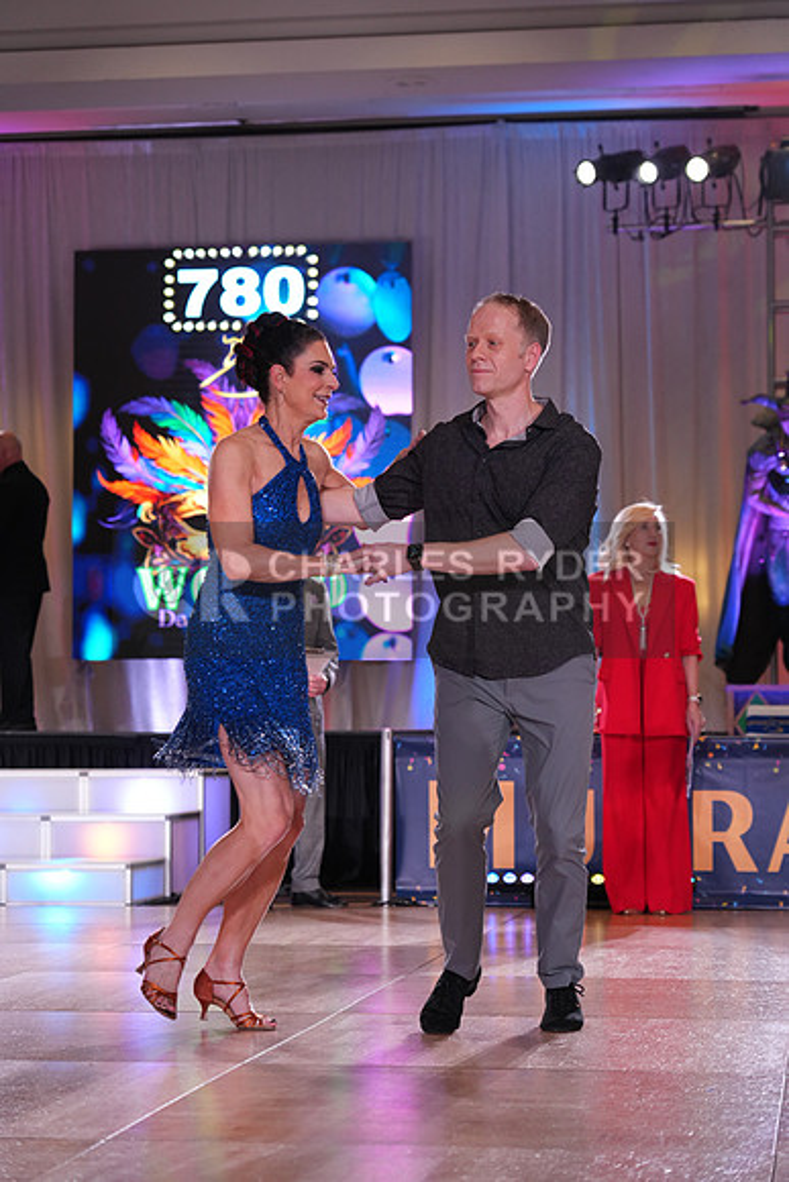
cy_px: 591
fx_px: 2628
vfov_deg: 25.4
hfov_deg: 17.1
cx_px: 394
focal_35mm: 80
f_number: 4
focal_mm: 80
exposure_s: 1/320
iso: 1600
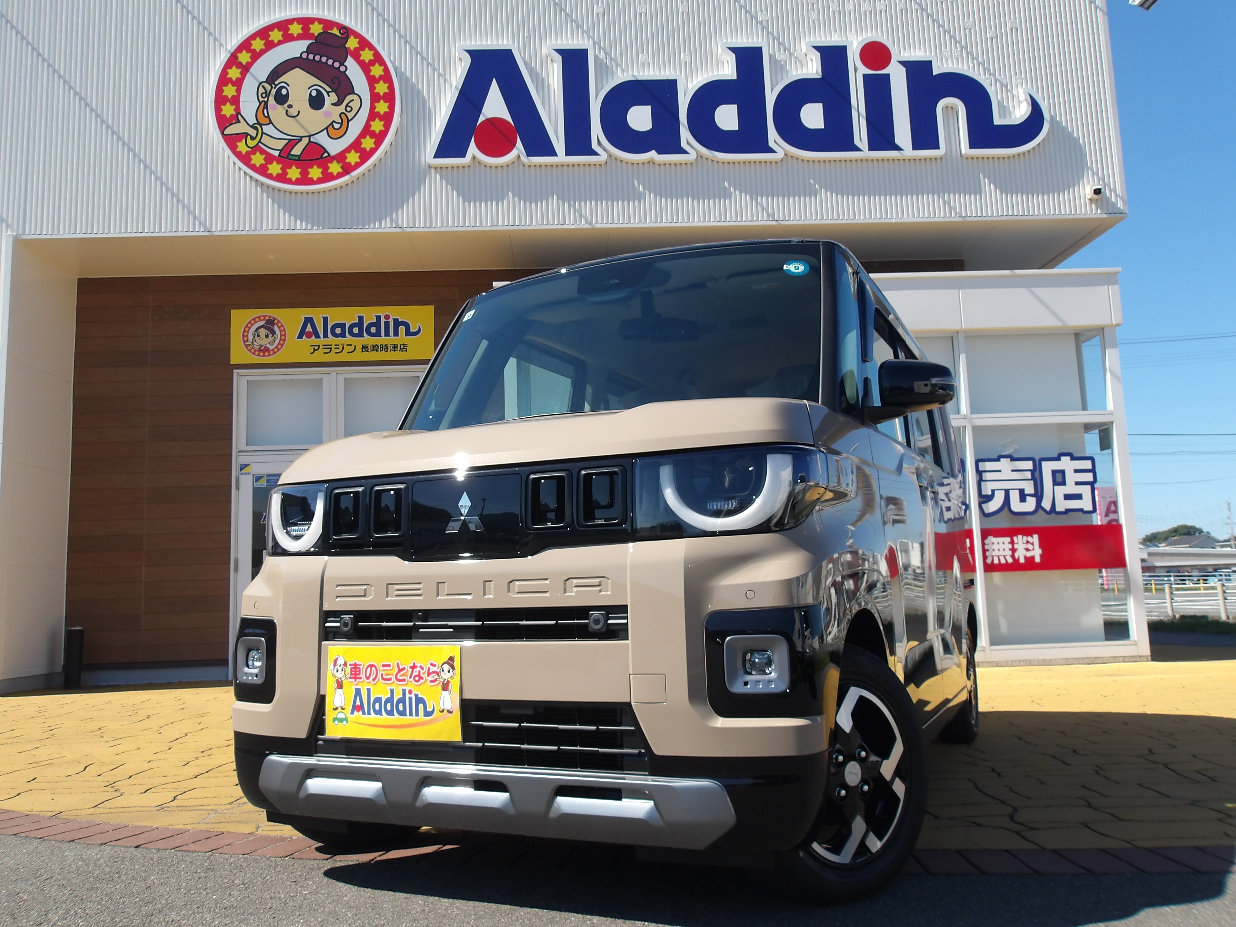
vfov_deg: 51.4
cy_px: 464
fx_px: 964
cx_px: 618
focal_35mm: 27
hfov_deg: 65.3
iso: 100
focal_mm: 4.9
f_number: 10.4
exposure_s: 1/84
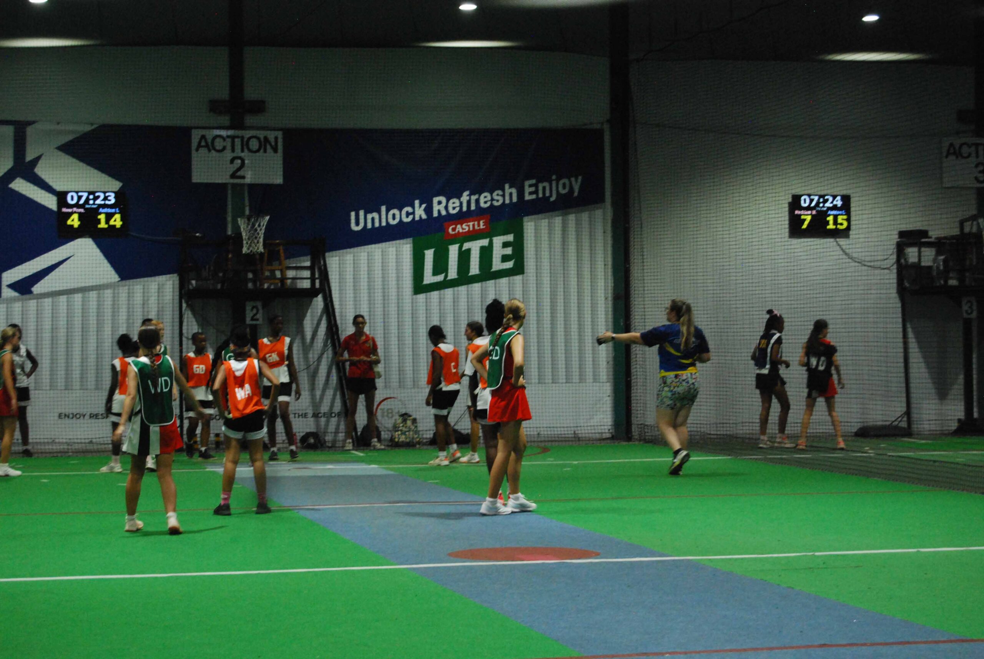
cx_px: 492
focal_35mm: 82
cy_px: 330
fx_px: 2258
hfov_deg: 24.6
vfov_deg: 16.6
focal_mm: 55
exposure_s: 1/60
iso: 1600
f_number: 5.6
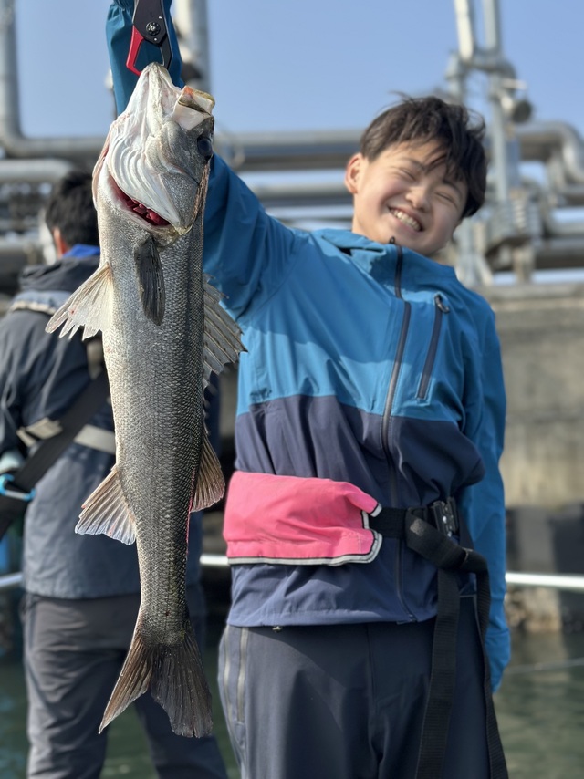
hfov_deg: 30.3
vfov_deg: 39.7
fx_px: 1080
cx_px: 292
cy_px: 390
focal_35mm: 48
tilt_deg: +4.5
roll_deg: +2.1
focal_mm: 6.86
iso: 100
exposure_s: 1/2890
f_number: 1.78
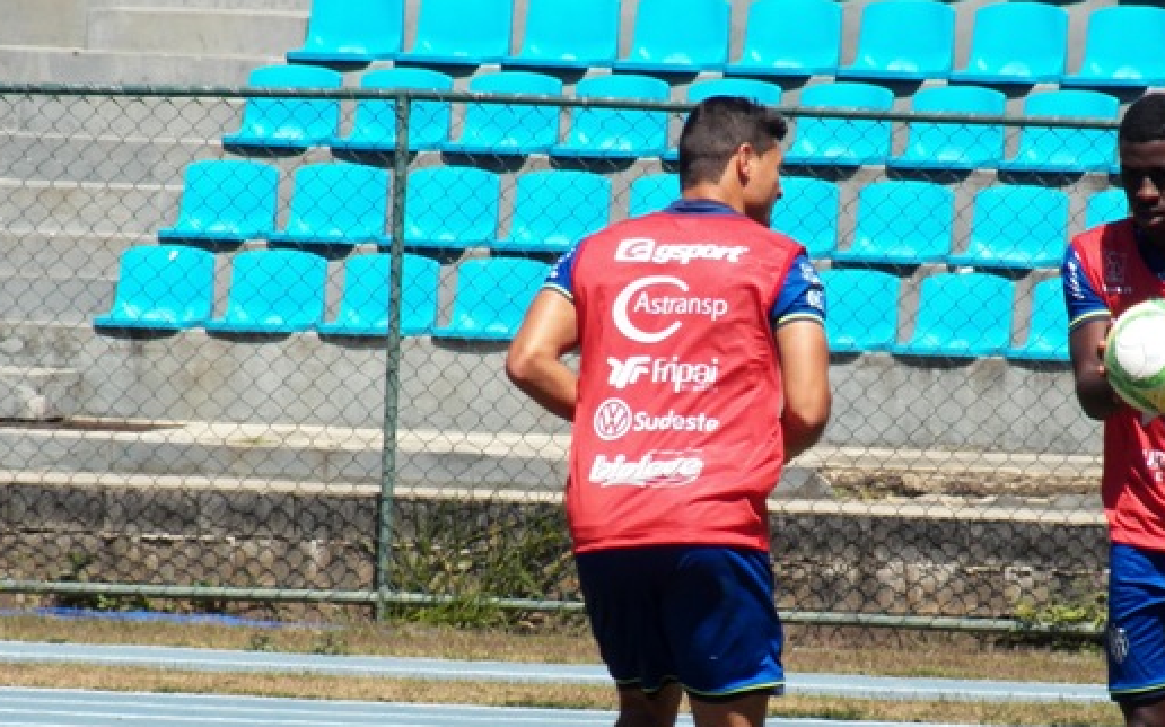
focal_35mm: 857
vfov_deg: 1.5
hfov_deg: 2.5
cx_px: 797
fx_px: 27198
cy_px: 494
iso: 125
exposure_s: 1/1000
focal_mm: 93.4
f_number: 4.5
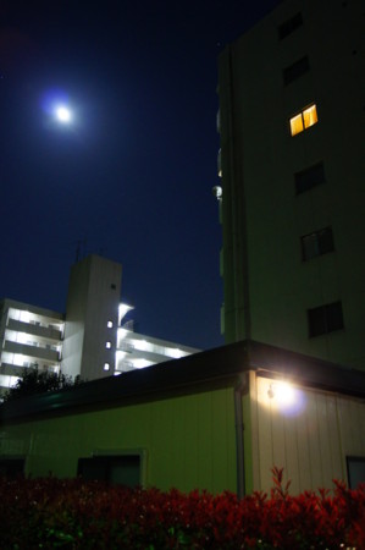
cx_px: 182
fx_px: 457
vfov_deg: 62.0
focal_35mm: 30
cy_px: 275
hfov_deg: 43.5
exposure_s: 1/3
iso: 1600
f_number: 3.5
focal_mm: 20
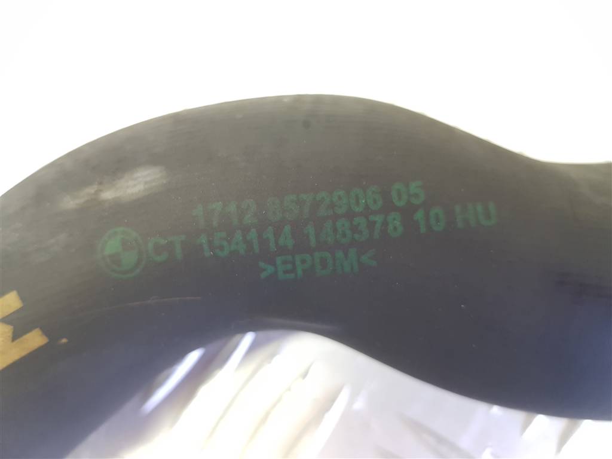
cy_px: 230
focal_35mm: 26
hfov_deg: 67.3
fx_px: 460
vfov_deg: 53.1
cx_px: 306
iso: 200
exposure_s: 1/50
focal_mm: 4.2
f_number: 1.7
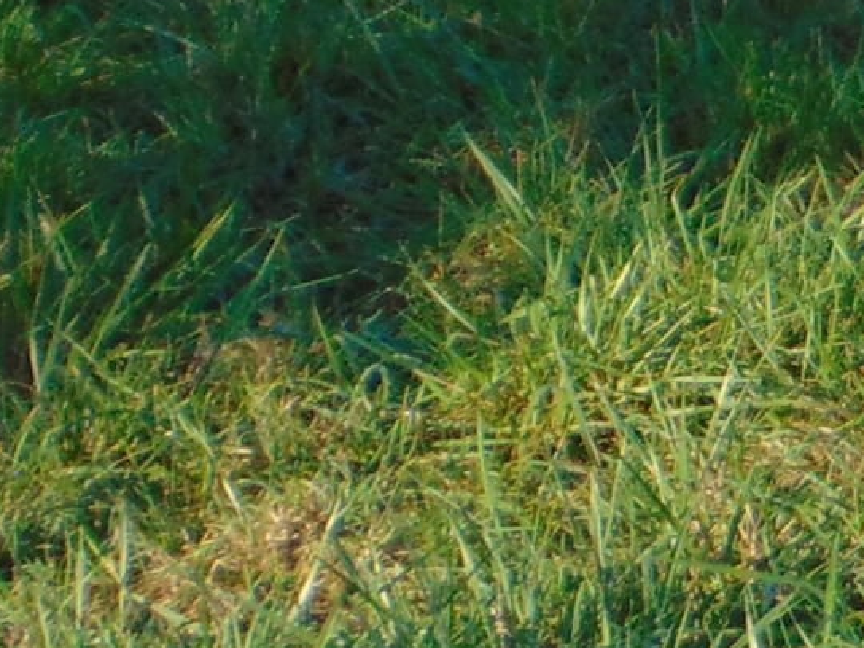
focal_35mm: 232
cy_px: -756
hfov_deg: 8.5
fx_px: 5789
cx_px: 950
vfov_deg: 6.2
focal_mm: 7.6
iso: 80
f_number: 3.3
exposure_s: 1/500
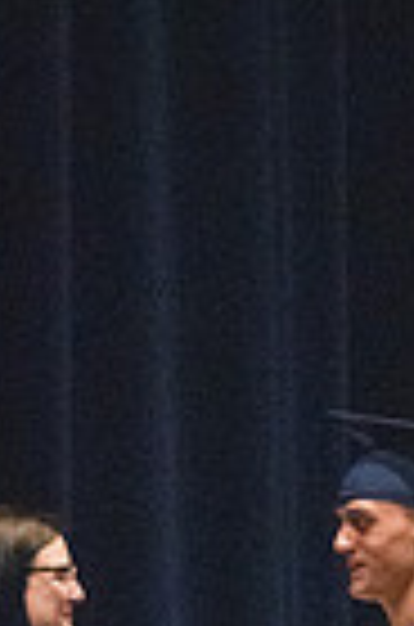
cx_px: 101
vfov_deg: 4.0
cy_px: 928
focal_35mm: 508
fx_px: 8806
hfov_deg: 2.7
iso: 10000
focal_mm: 105
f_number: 3.2
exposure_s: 1/400
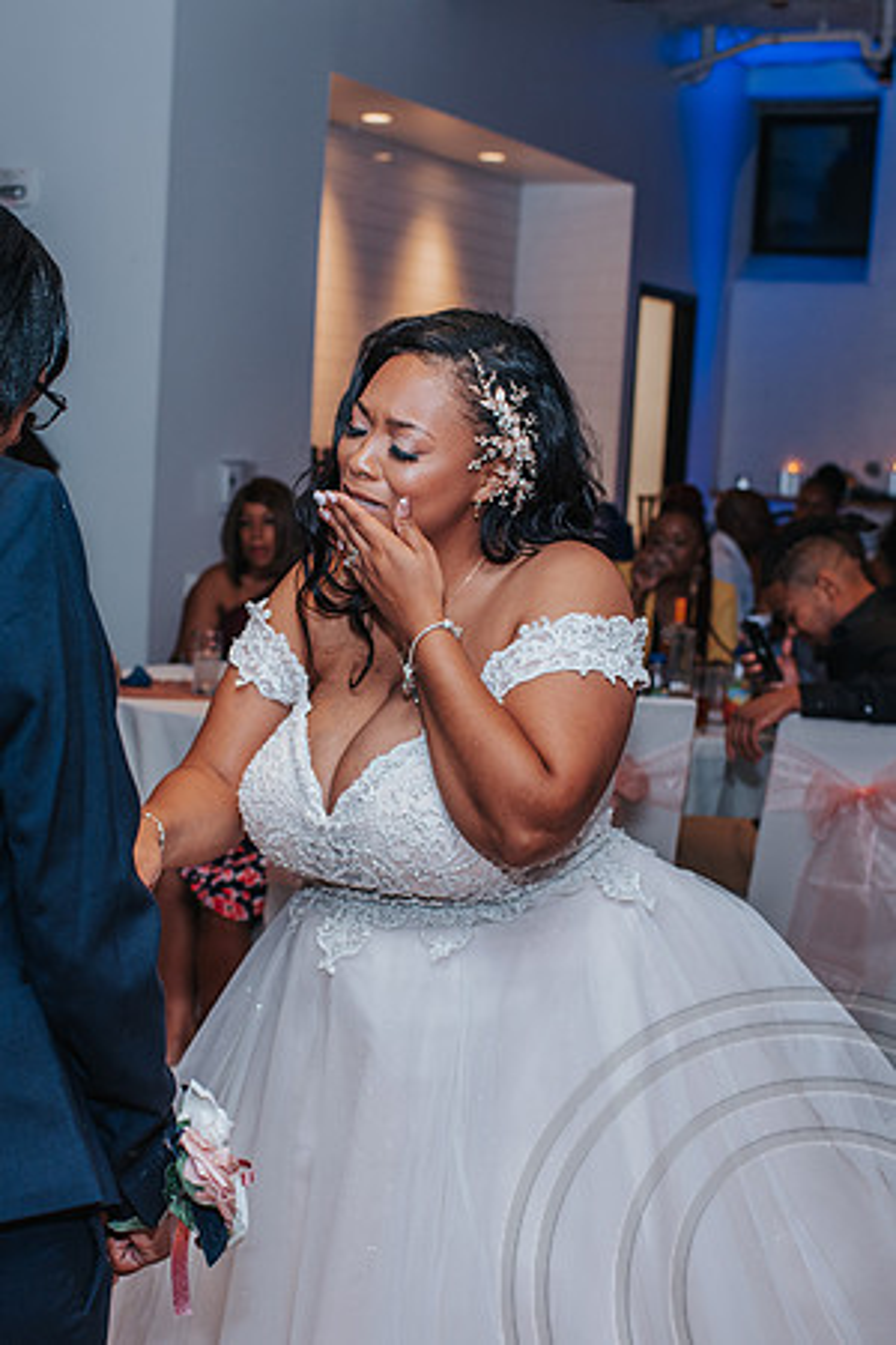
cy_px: 672
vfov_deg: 37.9
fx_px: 1958
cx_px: 326
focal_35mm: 52
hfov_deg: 25.7
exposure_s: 1/200
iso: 400
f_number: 3.5
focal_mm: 35
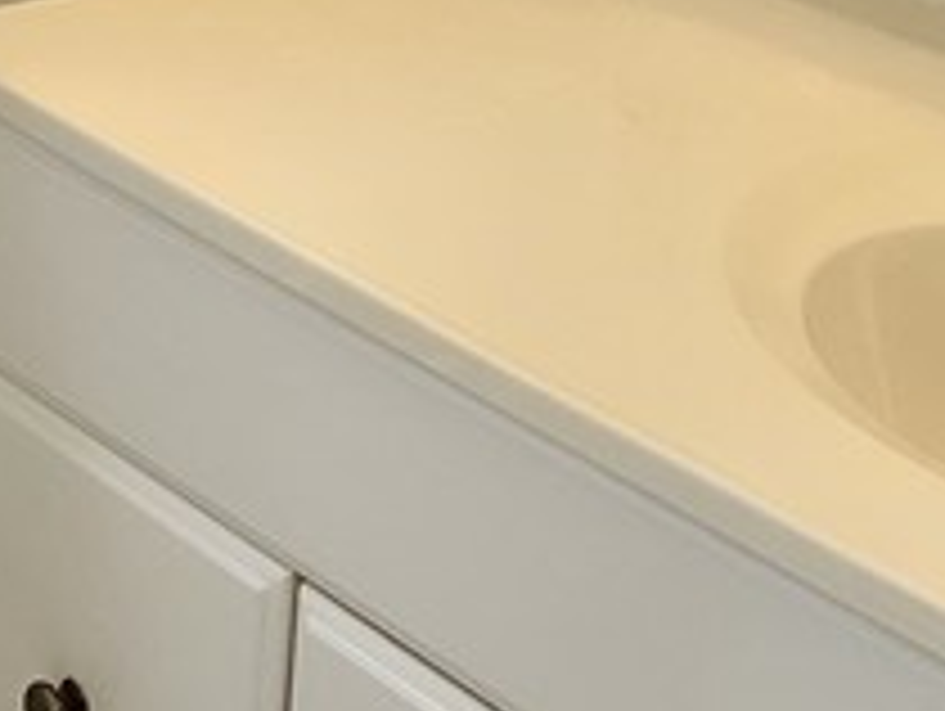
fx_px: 2432
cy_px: 9
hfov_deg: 21.8
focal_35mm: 89
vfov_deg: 16.3
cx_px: 261
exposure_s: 1/60
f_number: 2.2
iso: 64
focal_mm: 2.2
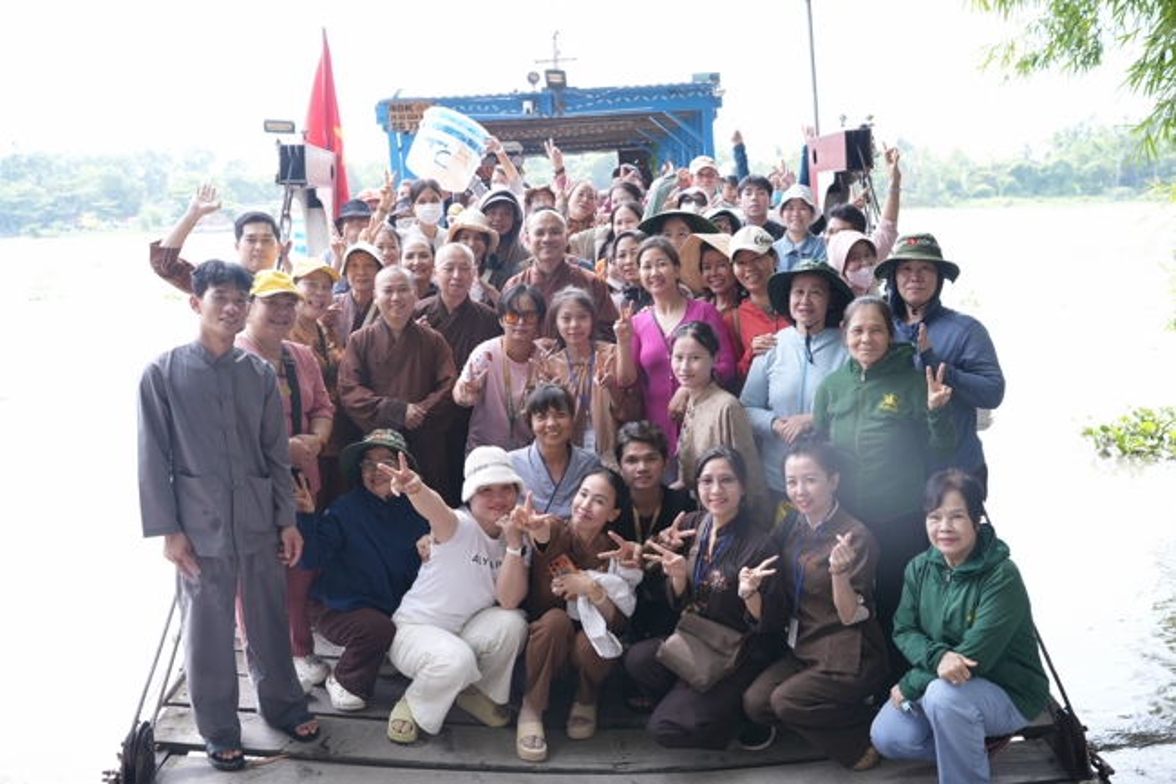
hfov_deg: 54.4
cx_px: 588
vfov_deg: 37.8
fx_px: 1143
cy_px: 392
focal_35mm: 35
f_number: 4.5
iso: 200
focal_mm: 35
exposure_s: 1/160
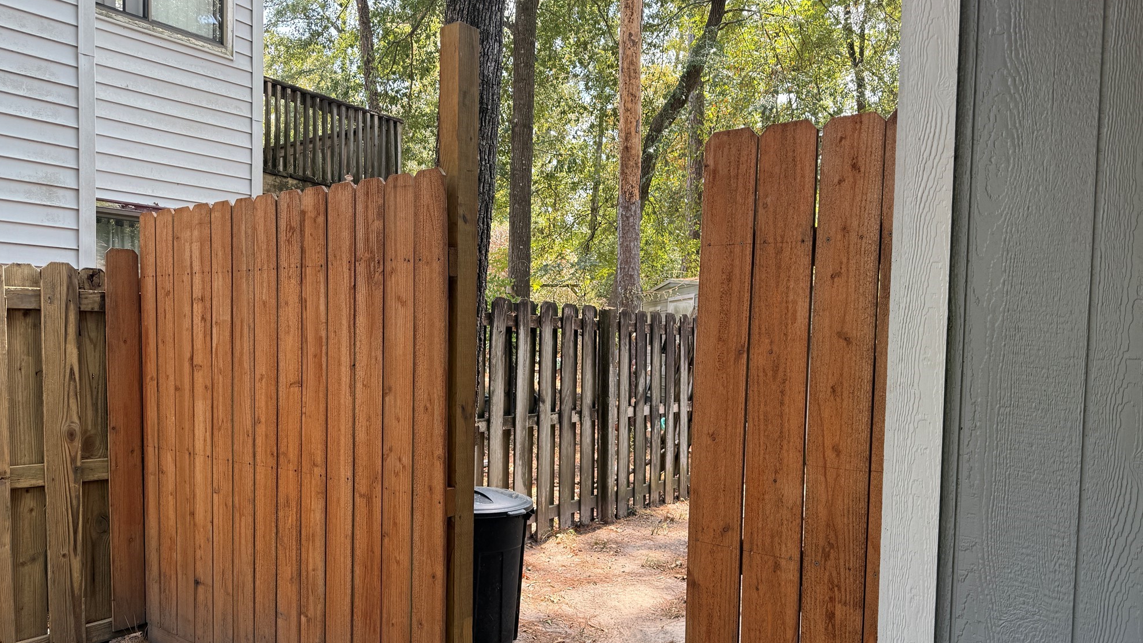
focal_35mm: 27
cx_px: 554
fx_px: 818
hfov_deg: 69.8
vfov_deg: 42.7
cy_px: 379
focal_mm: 6.76
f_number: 1.78
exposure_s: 1/243
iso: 80
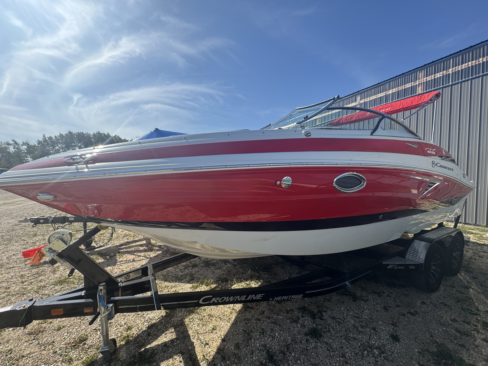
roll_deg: -0.8
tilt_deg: -0.9
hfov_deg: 102.1
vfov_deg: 85.7
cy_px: 183
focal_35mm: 14
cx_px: 244
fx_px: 197
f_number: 2.2
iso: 50
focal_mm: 2.22
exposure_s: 1/1277
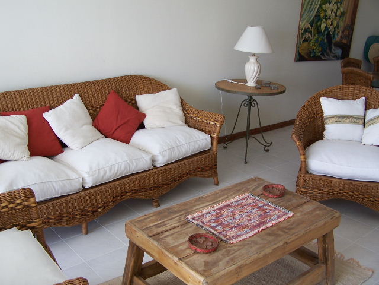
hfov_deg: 49.0
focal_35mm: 38
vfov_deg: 37.7
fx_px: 416
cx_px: 190
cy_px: 142
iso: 80
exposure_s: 1/60
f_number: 2.8
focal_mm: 6.3
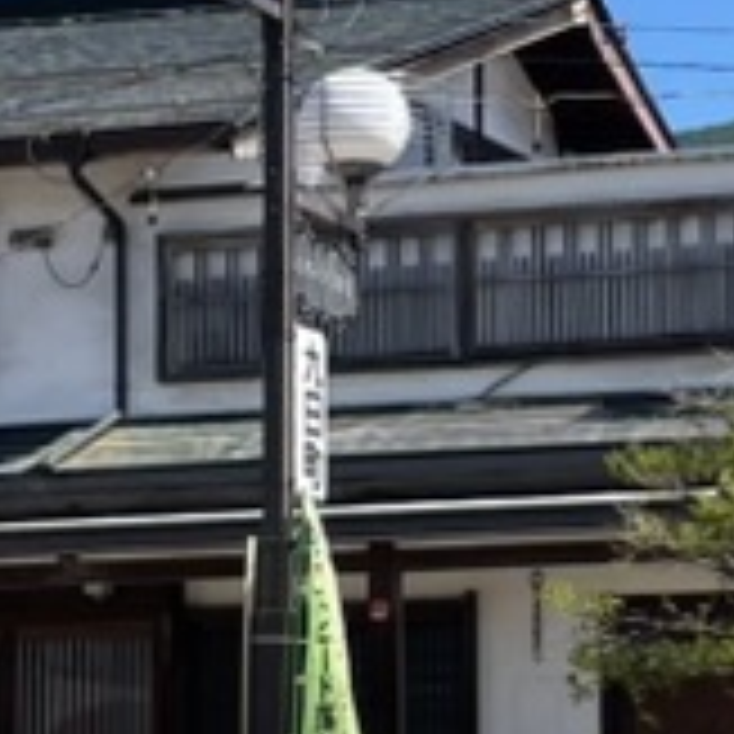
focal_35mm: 144
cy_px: 306
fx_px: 3455
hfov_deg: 12.1
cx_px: 567
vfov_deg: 12.1
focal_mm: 4.2
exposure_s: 1/2353
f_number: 1.6
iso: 32
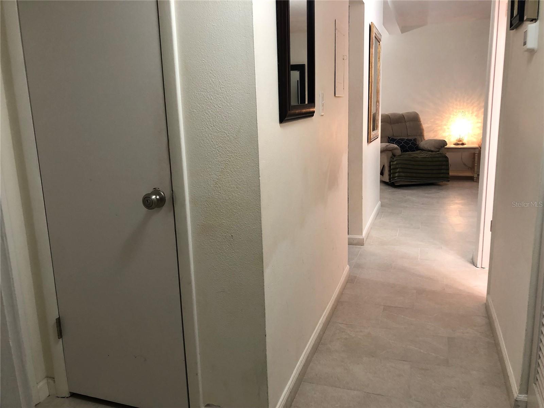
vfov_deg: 49.7
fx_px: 440
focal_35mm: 28
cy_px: 204
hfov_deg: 63.4
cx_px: 272
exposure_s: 1/20
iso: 40
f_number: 1.8
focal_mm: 3.99
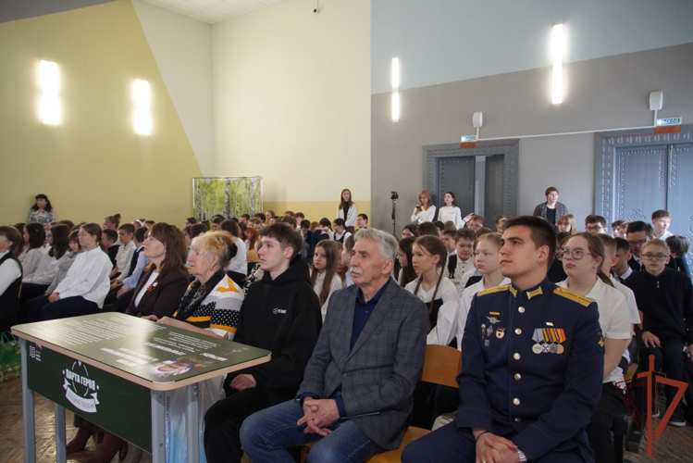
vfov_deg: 48.0
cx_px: 346
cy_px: 232
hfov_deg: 67.4
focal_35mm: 27
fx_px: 520
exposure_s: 1/160
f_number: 4
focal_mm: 18
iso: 2500
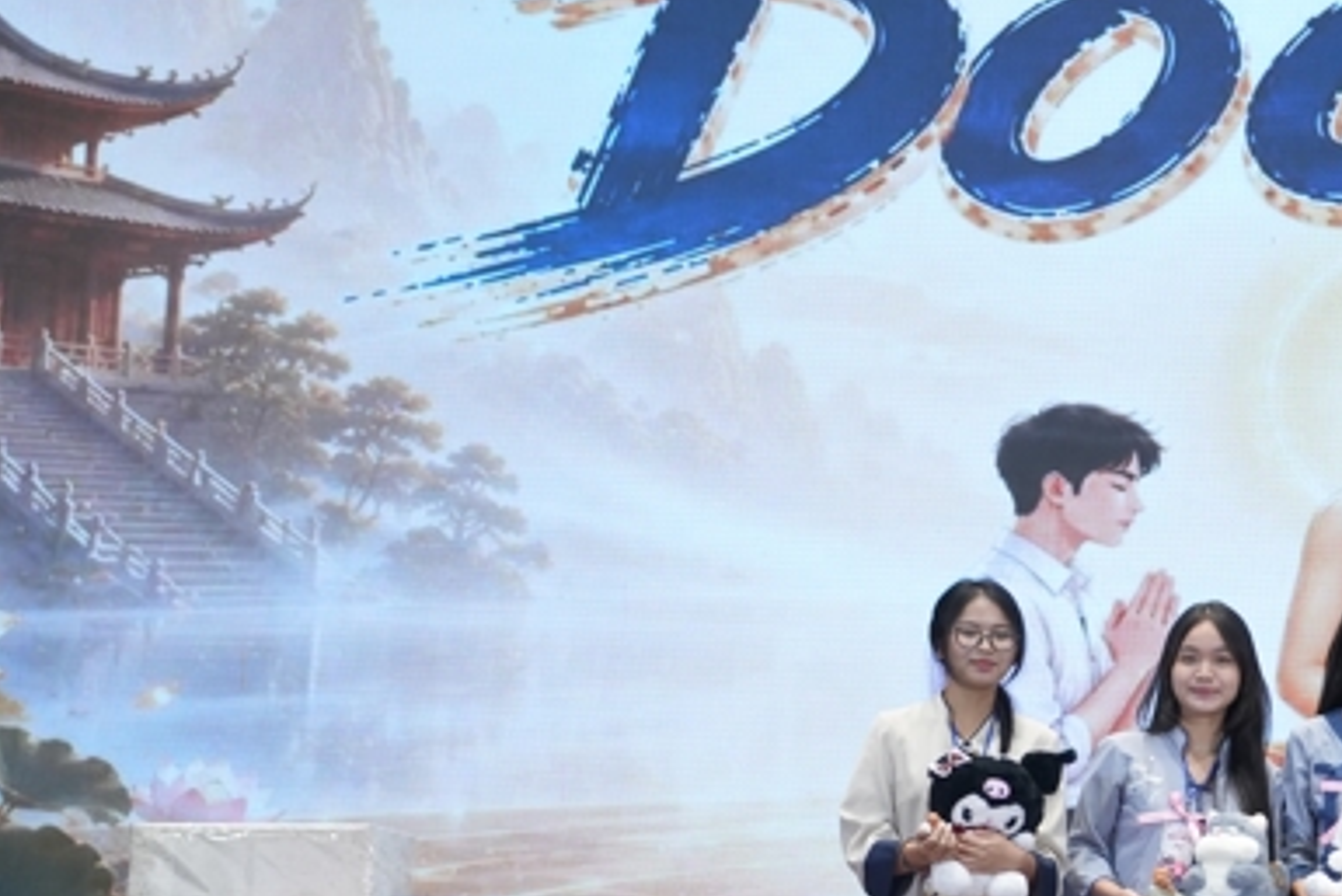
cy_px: 593
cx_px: 1417
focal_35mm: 114
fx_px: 4251
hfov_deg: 17.4
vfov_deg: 12.0
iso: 1250
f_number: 2.2
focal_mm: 45
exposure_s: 1/200
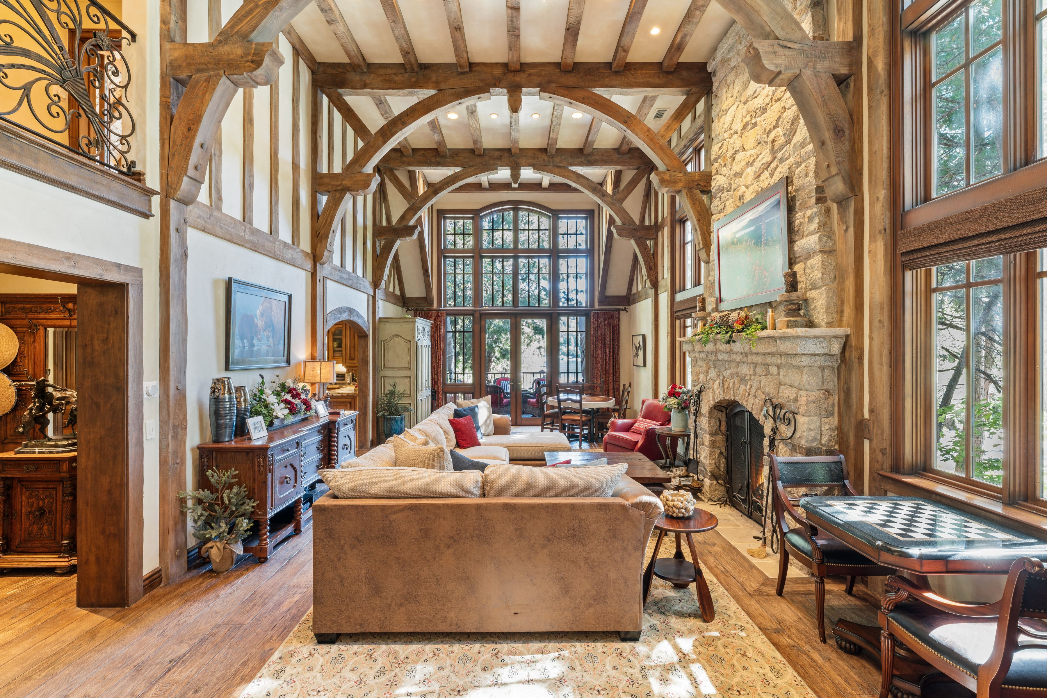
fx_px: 477
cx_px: 524
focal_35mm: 16
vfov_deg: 72.4
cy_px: 349
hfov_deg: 95.3
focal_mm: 16.4
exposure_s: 2.5
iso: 100
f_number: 13
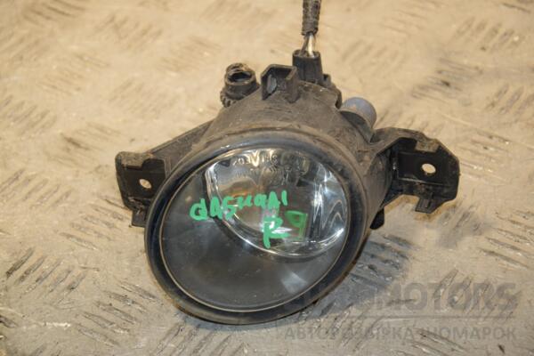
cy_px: 178
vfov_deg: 12.2
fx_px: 1669
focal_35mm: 112
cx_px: 267
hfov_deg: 18.2
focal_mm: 75
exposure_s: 1/200
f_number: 6.3
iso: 800
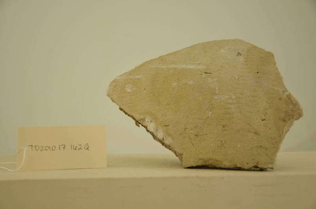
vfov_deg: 23.7
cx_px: 158
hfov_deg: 35.1
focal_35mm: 57
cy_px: 104
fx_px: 500
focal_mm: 38
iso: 200
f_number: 4.8
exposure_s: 1/60
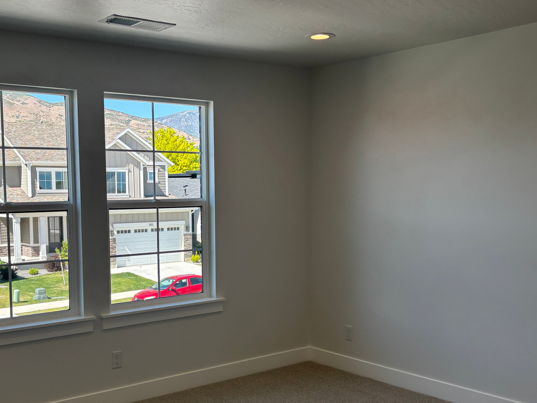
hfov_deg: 43.8
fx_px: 667
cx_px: 246
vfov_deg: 33.5
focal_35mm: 43
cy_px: 245
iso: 50
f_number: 1.6
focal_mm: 5.96
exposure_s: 1/394
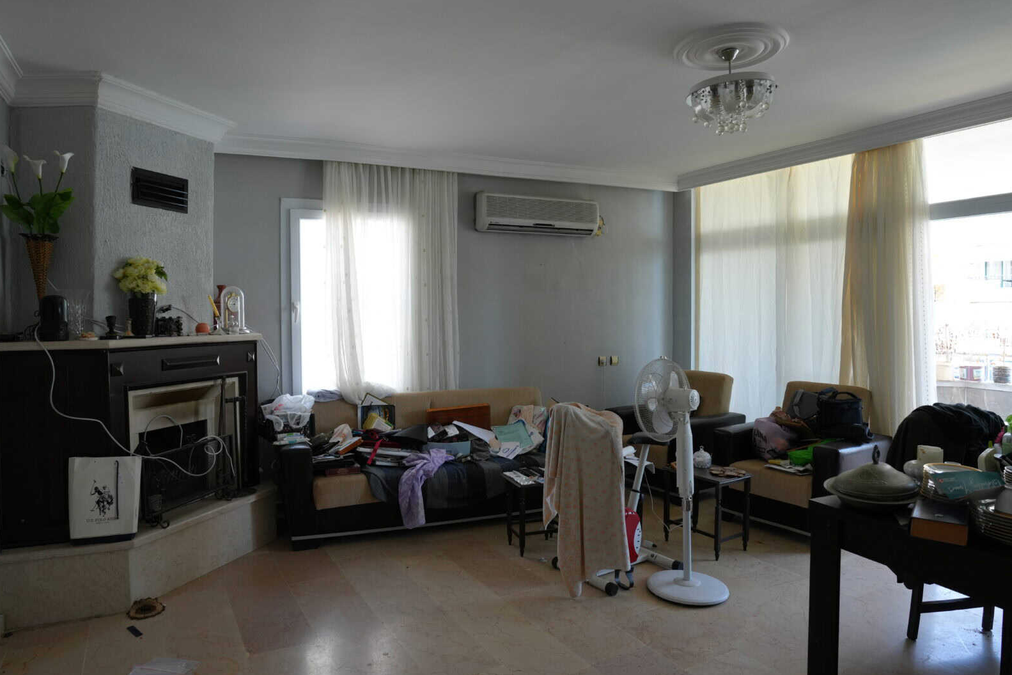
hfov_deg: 78.5
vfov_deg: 57.2
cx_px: 473
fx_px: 618
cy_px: 327
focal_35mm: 22
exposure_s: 1/160
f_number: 4
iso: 500
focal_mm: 17
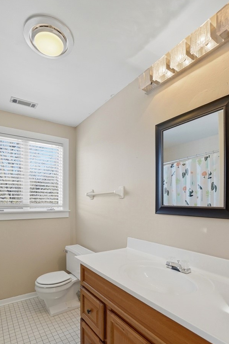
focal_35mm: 18
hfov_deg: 67.3
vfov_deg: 89.2
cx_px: 111
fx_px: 172
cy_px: 201
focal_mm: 10
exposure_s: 1/500
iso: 100
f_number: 4
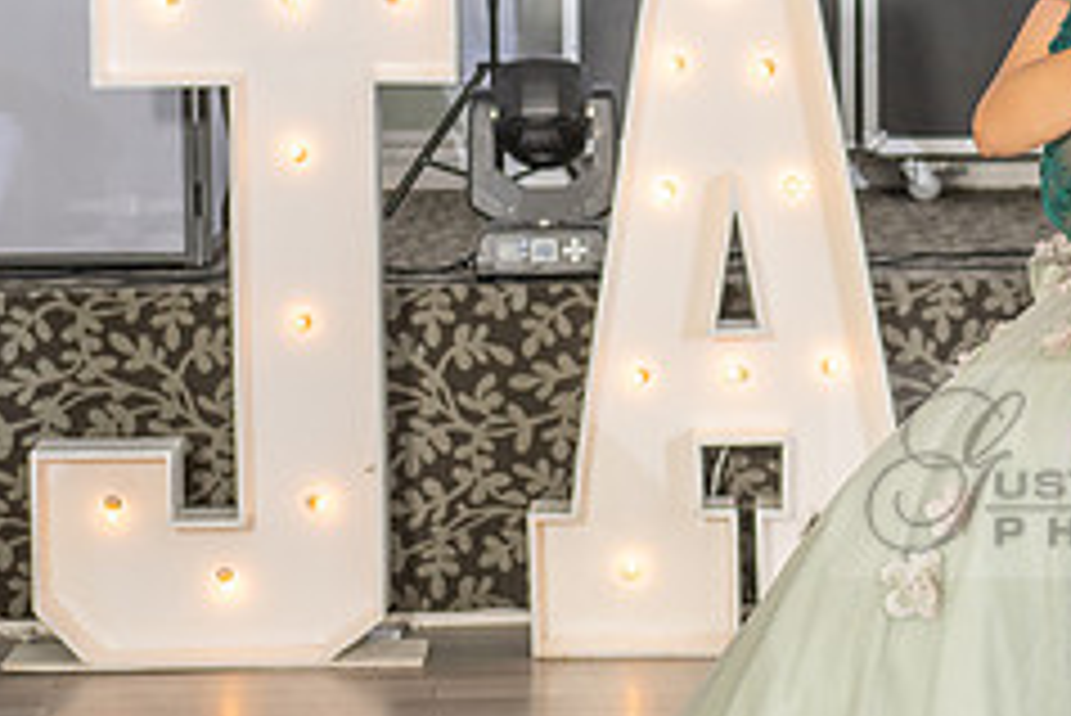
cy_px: 426
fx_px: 4584
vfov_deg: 8.9
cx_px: 1166
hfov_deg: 13.1
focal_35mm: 154
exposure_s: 1/160
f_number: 3.5
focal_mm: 50
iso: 500
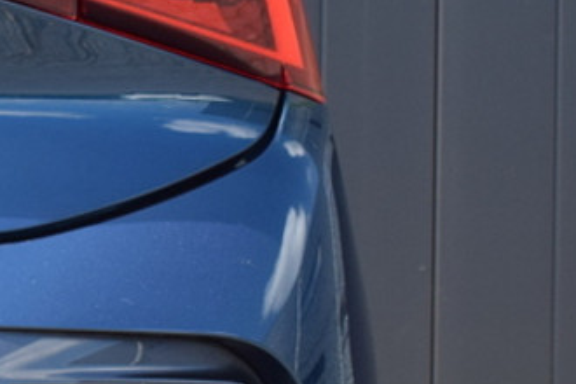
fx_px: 3664
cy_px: 212
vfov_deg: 6.0
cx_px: -579
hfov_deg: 8.5
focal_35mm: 229
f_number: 8
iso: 360
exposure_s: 1/250
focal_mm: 36
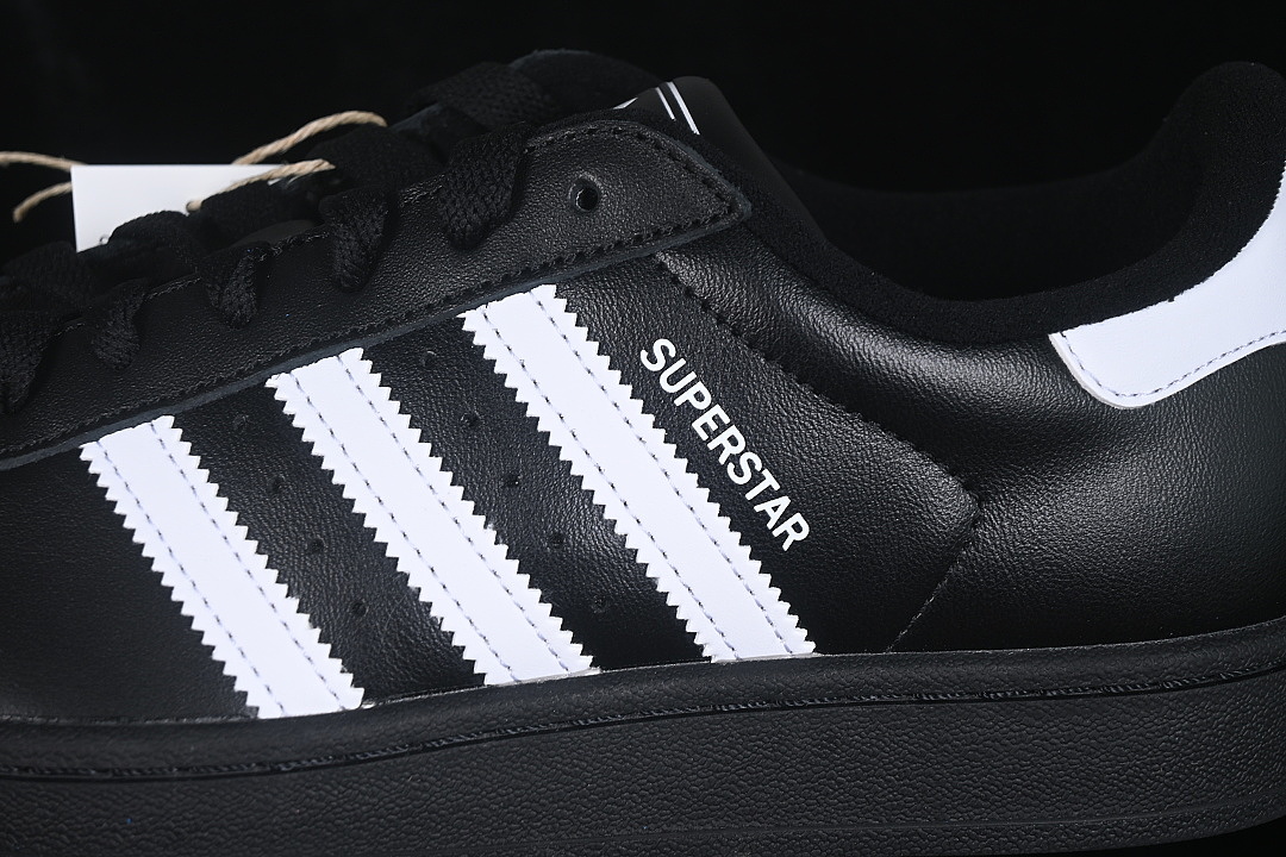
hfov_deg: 27.0
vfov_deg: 18.2
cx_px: 643
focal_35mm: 75
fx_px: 2679
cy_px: 428
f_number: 6.3
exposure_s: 1/50
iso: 160
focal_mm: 50
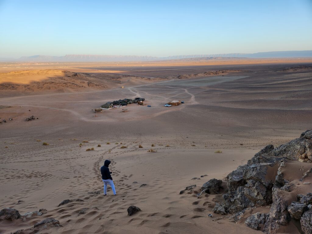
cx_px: 156
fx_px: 207
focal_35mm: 23
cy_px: 117
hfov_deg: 73.9
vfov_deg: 58.9
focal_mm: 5.4
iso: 20
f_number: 1.8
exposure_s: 1/301
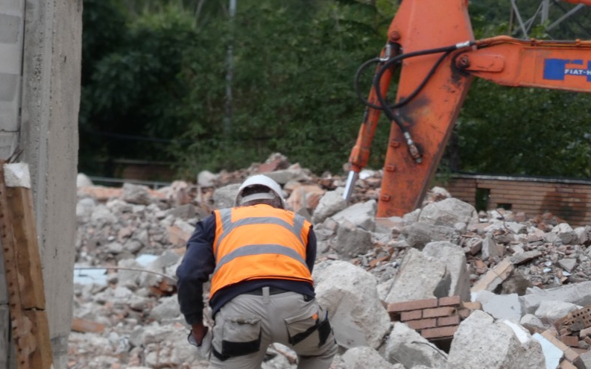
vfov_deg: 2.0
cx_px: 402
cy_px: 299
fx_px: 10337
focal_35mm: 642
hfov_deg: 3.3
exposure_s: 1/125
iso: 80
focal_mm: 71.7
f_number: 5.6
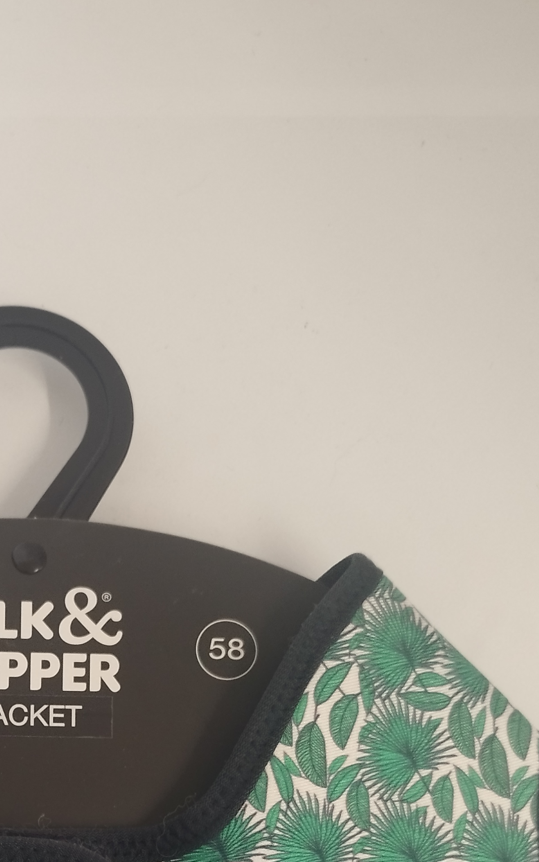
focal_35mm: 53
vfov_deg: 35.0
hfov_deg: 23.4
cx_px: 0
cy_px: 843
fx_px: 1246
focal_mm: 5.89
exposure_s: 1/50
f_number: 1.89
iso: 520
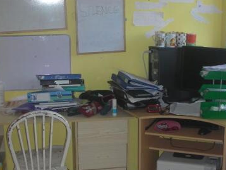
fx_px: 372
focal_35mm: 57
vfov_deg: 25.6
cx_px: 136
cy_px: 88
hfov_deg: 33.7
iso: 75
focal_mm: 5.8
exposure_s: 1/60.1
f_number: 3
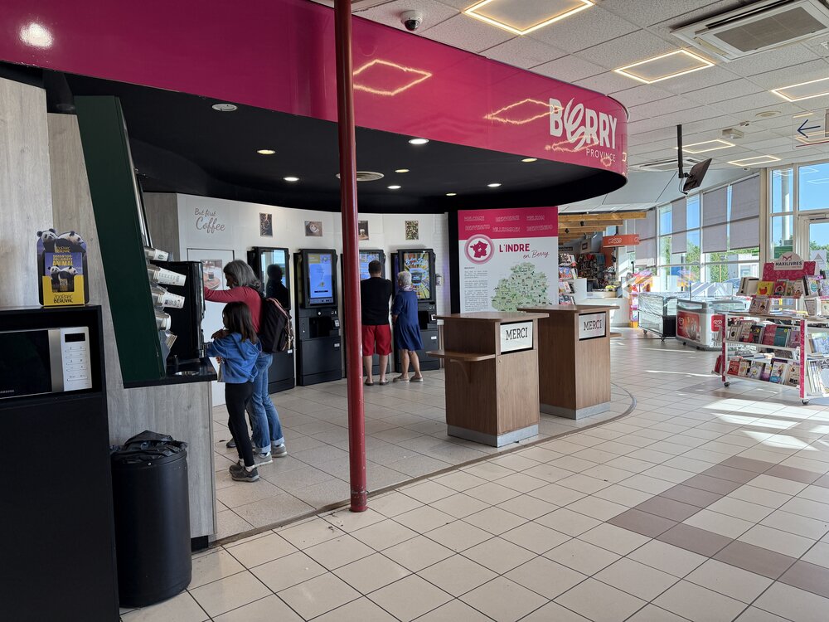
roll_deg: +0.3
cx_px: 414
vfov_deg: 56.8
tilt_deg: +1.7
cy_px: 311
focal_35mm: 24
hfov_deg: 71.6
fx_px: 575
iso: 100
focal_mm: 6.76
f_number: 1.78
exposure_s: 1/325
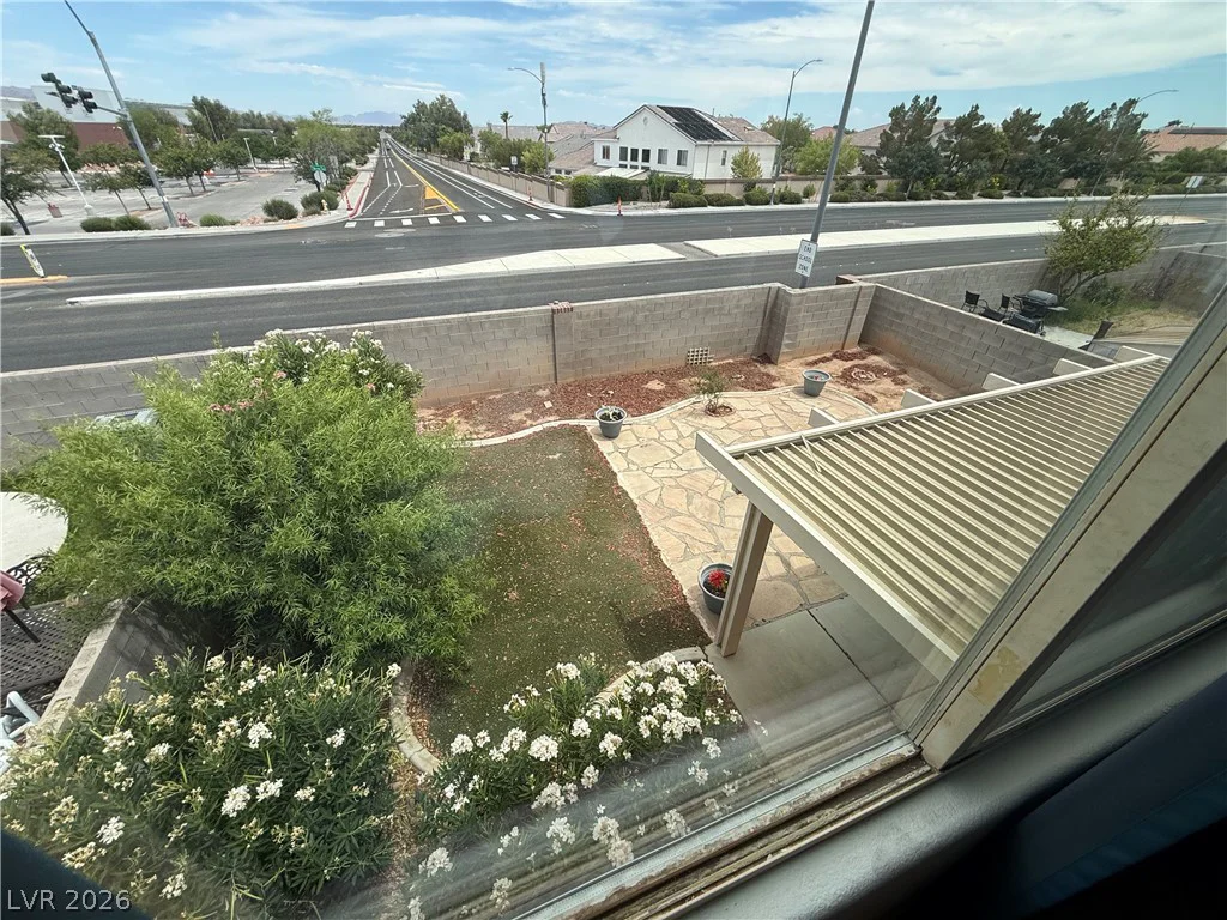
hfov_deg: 102.1
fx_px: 496
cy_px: 460
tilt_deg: -33.8
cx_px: 614
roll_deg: -2.0
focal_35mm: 14
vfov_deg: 85.7
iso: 50
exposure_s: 1/1464
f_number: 2.2
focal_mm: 2.22
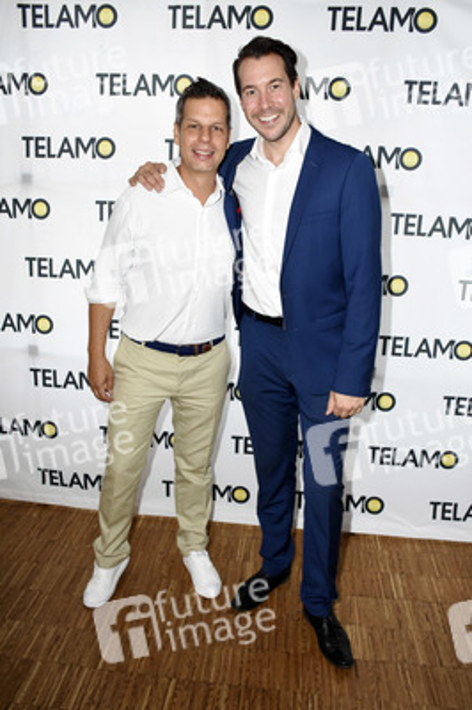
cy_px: 355
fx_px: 532
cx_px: 236
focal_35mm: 27
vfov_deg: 67.4
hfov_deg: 47.9
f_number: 5.6
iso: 800
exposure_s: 1/160
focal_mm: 18
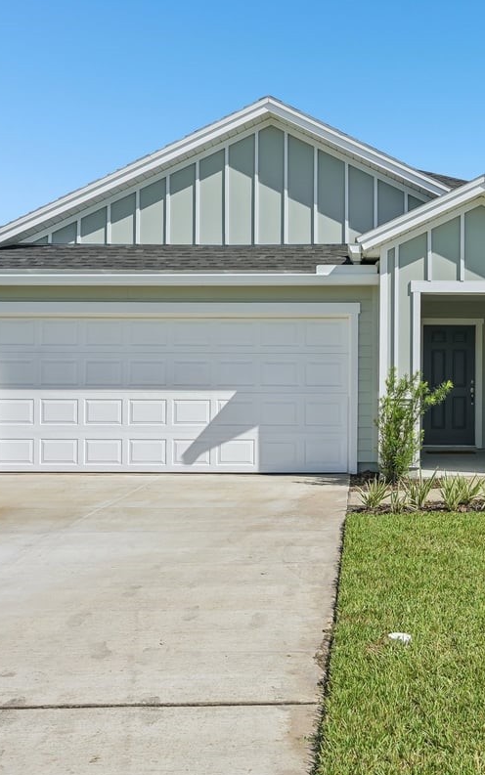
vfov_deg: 51.8
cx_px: 370
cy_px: 390
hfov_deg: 33.1
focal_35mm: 38
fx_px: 798
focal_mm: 24.5
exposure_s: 1/350
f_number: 8
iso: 100
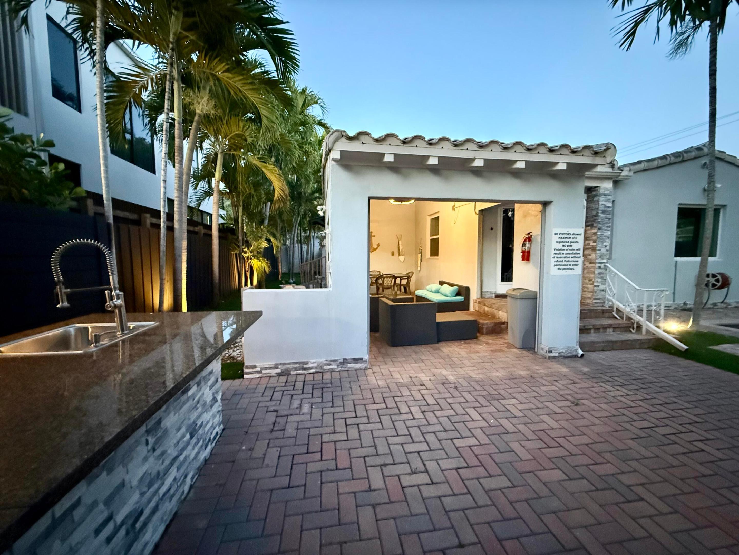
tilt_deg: -3.0
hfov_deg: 102.1
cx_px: 370
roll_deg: +0.8
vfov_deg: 85.7
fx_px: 299
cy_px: 278
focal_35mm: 14
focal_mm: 2.22
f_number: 2.2
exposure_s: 1/40
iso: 1600
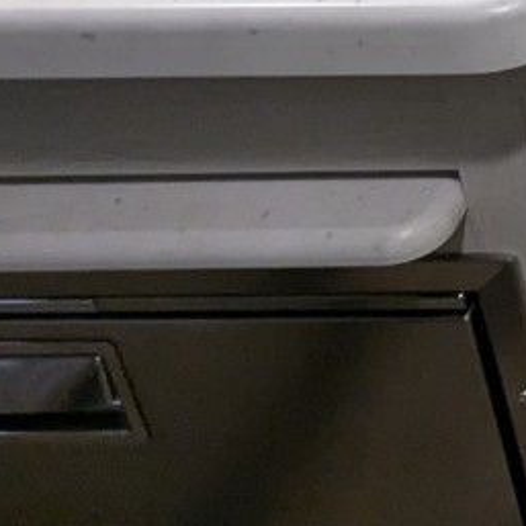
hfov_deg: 17.1
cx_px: 1028
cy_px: -119
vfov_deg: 20.8
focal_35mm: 77
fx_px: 1324
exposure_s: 1/87.4
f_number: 2.2
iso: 256
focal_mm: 2.35
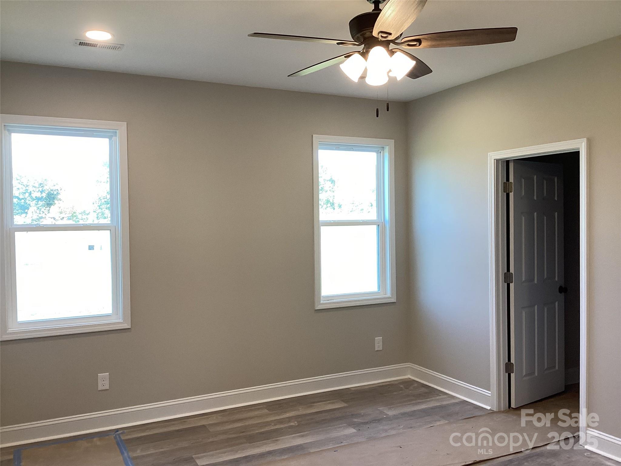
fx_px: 556
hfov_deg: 58.4
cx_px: 310
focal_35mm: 31
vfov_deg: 45.4
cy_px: 233
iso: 80
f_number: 2.4
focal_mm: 3.3
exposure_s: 1/100
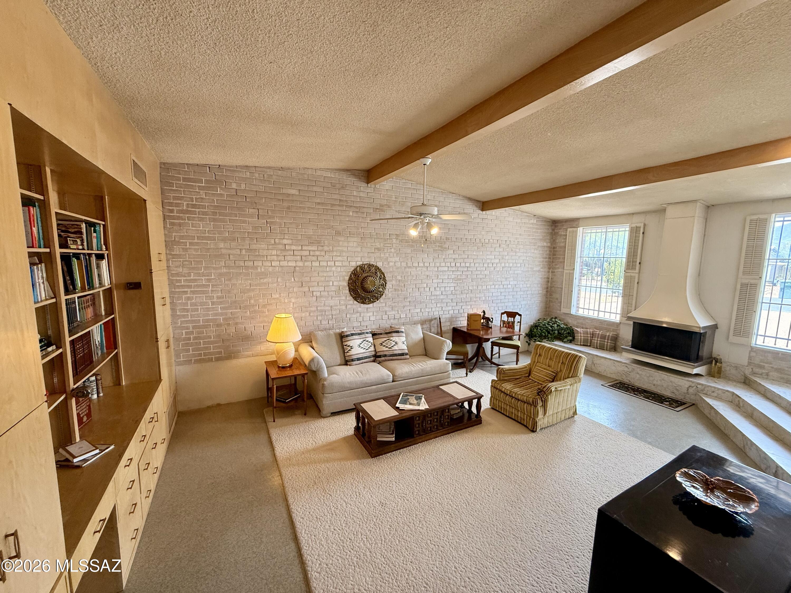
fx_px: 320
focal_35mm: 14
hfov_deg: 102.1
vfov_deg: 85.7
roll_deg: -0.7
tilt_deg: -7.1
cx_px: 396
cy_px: 296
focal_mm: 2.22
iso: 160
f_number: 2.2
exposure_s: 1/120
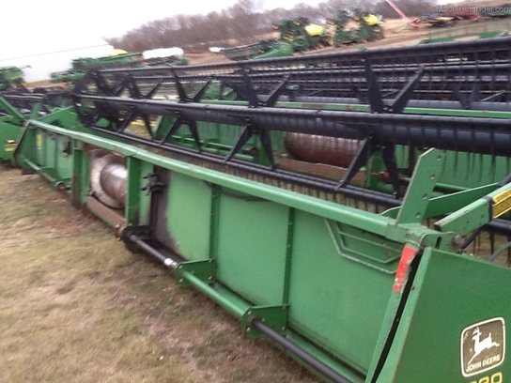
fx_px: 650
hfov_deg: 42.9
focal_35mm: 44
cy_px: 192
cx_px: 256
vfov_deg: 32.9
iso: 50
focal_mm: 2.03
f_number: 2.4
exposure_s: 1/40
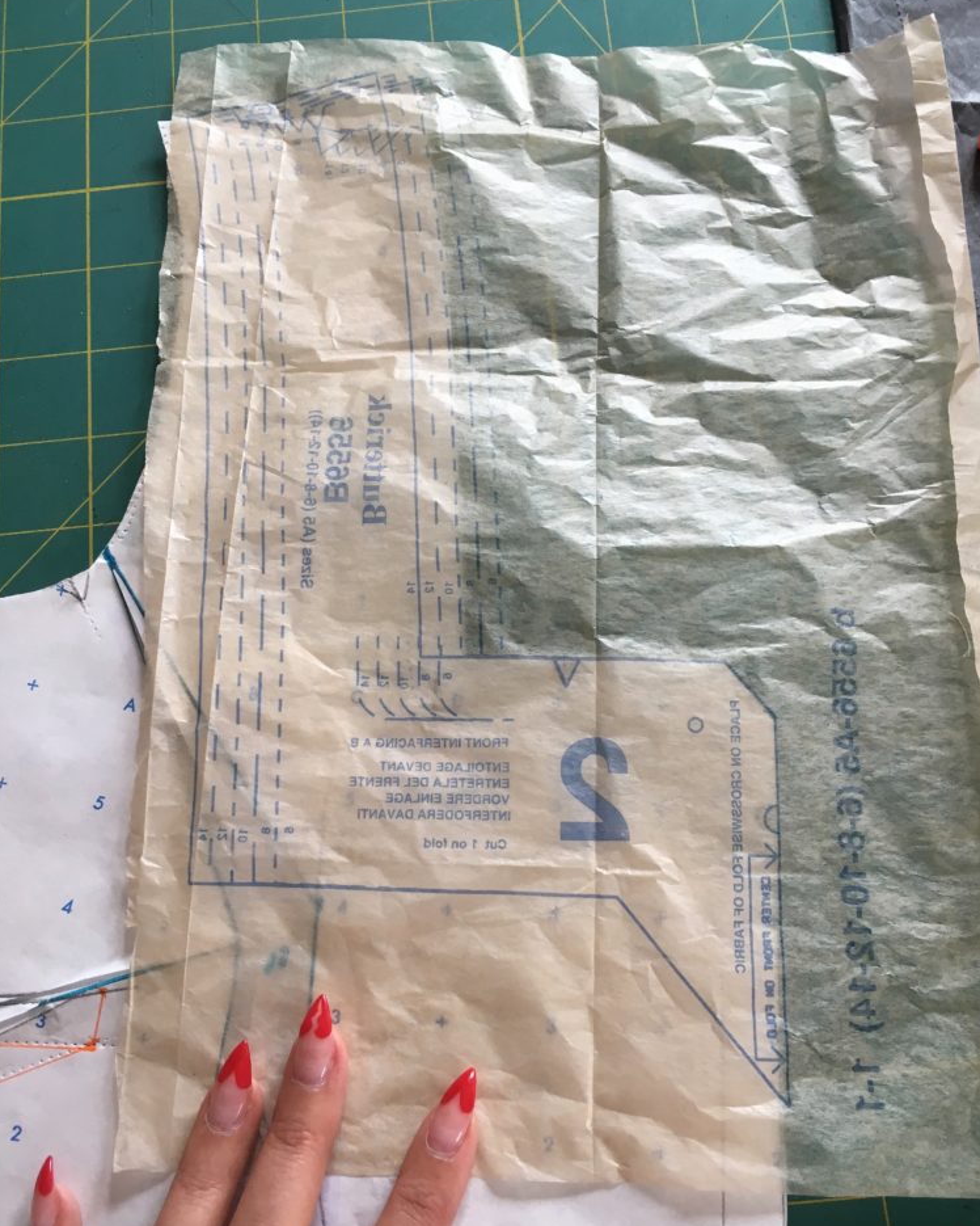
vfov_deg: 57.1
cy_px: 654
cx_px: 499
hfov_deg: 47.1
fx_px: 1124
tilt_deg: -75.2
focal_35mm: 31
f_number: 2.2
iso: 25
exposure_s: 1/30
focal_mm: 4.15
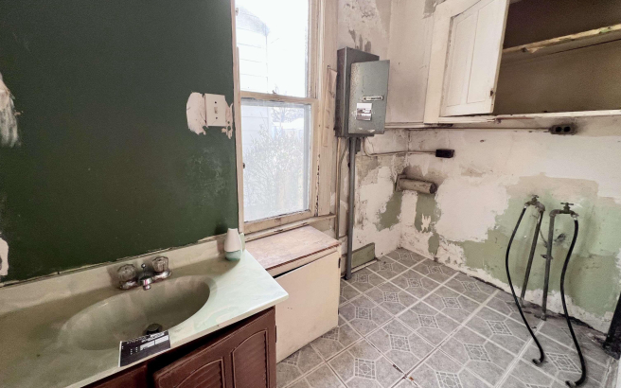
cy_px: 185
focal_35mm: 14
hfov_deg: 105.3
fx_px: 237
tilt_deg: -12.1
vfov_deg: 78.6
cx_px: 313
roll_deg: +1.4
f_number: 1.8
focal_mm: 1.57
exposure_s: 1/99
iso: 50
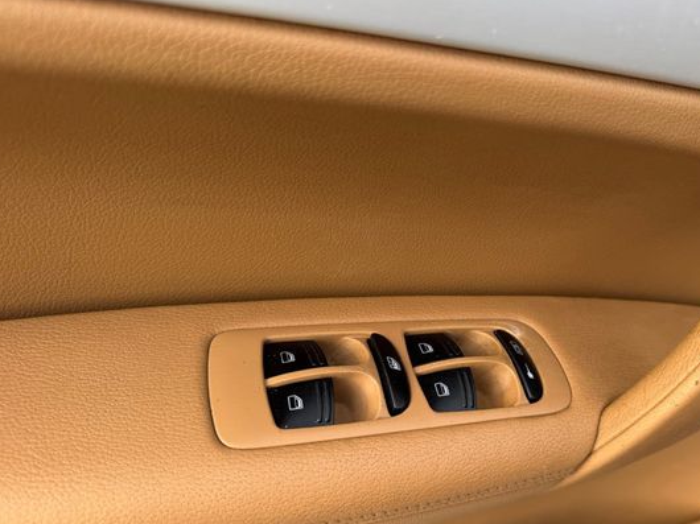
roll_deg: -10.1
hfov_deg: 61.4
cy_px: 271
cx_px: 402
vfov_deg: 48.2
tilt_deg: -39.9
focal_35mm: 29
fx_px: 586
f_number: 1.78
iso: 80
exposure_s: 1/878
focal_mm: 6.76
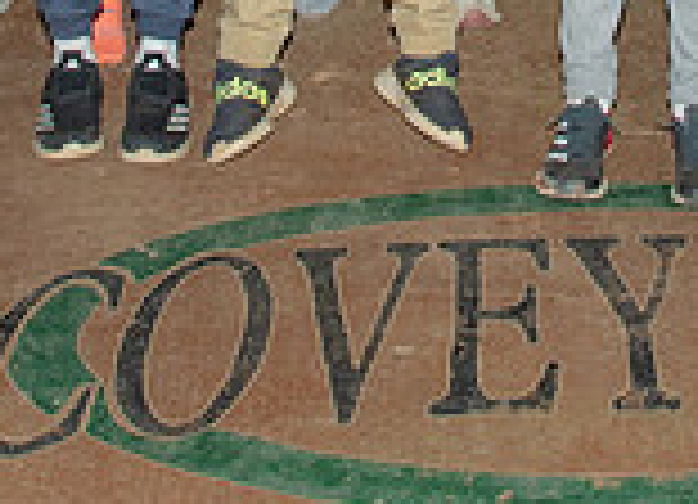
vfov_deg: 12.0
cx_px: 535
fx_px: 2129
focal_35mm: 107
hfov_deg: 18.5
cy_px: -506
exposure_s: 1/200
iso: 500
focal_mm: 17
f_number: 3.5
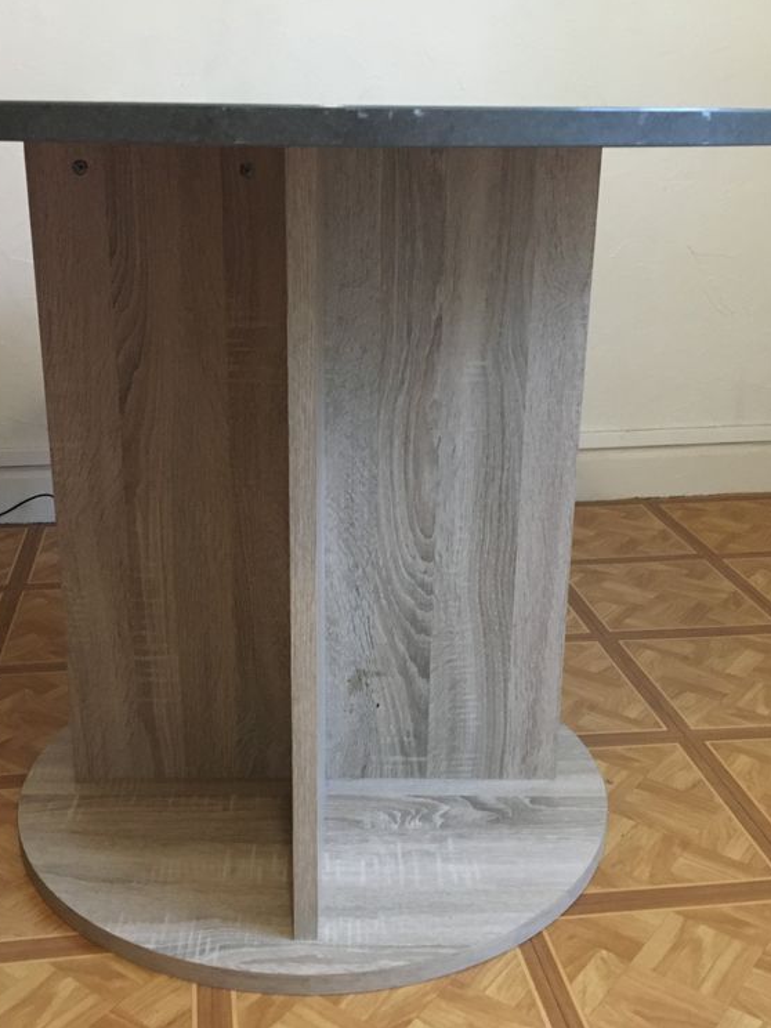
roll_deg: -0.5
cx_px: 361
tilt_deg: -18.6
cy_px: 511
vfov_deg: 47.9
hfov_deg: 36.8
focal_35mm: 39
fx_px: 1158
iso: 400
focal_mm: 4.15
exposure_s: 1/17
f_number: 2.2
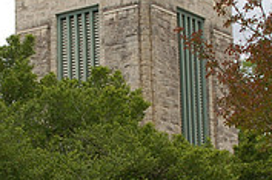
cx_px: 121
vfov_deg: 9.9
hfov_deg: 14.9
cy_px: 114
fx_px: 1040
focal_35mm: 138
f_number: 5.6
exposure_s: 1/500
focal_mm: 28
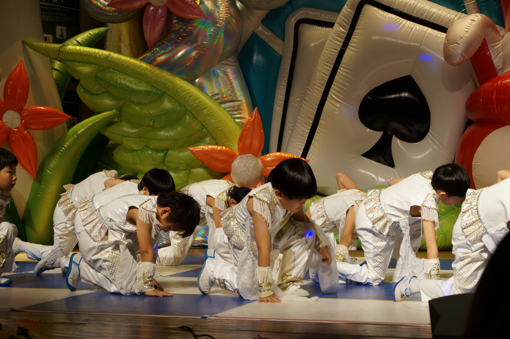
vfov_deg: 16.5
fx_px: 1167
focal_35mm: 82
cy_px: 170
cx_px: 255
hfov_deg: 24.6
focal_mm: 55
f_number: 5.6
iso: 320
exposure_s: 1/100
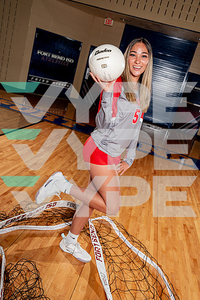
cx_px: 100
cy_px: 150
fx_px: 267
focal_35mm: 32
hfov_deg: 41.1
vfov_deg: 58.7
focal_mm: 32
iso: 200
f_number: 5.6
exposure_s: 1/250
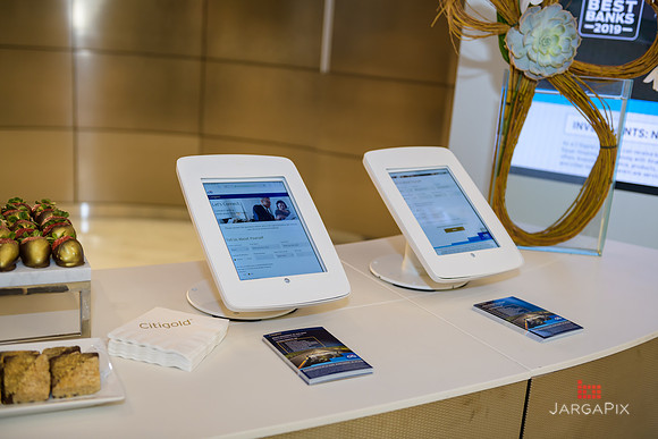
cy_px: 220
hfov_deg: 43.6
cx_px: 329
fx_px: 823
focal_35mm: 45
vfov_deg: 29.9
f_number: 3.2
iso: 400
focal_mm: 45
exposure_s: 1/125
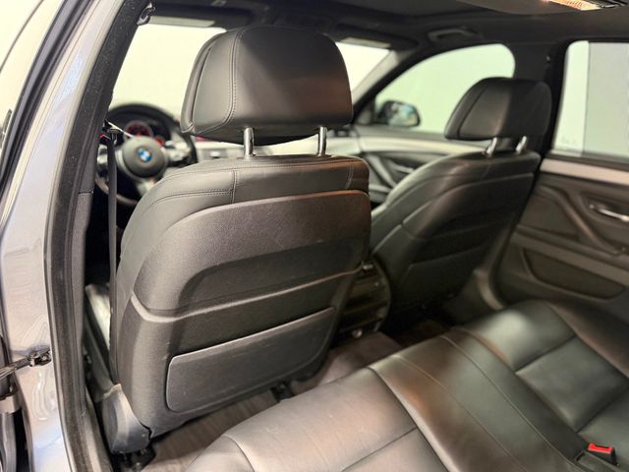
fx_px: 436
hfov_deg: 71.6
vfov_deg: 56.8
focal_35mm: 24
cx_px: 314
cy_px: 236
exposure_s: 1/60
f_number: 1.78
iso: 640
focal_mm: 6.76
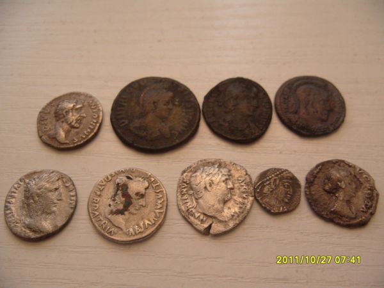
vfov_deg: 40.7
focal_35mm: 35
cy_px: 144
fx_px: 388
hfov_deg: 52.6
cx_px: 192
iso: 200
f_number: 2.8
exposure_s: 1/15
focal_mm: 7.8
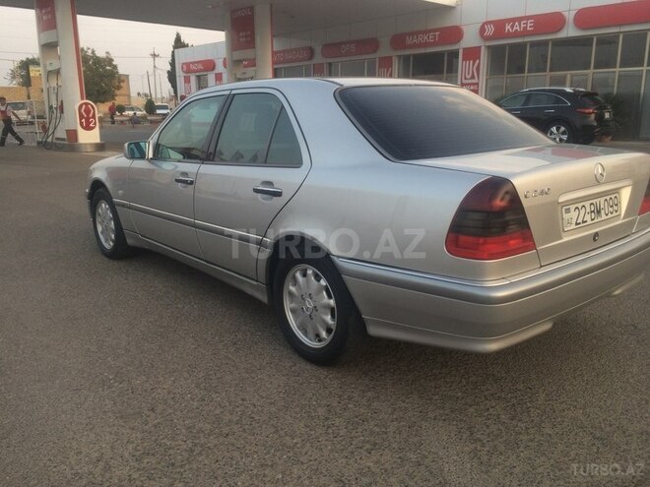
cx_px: 325
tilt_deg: -12.5
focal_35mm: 29
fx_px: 545
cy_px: 244
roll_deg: -1.7
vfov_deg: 48.2
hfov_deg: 61.7
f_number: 2.2
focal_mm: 4.15
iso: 50
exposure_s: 1/100
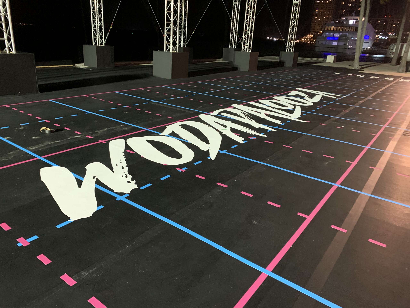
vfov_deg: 53.1
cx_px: 205
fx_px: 308
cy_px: 154
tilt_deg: -19.3
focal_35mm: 26
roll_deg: -2.8
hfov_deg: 67.3
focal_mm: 4.25
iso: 640
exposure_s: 1/29
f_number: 1.8
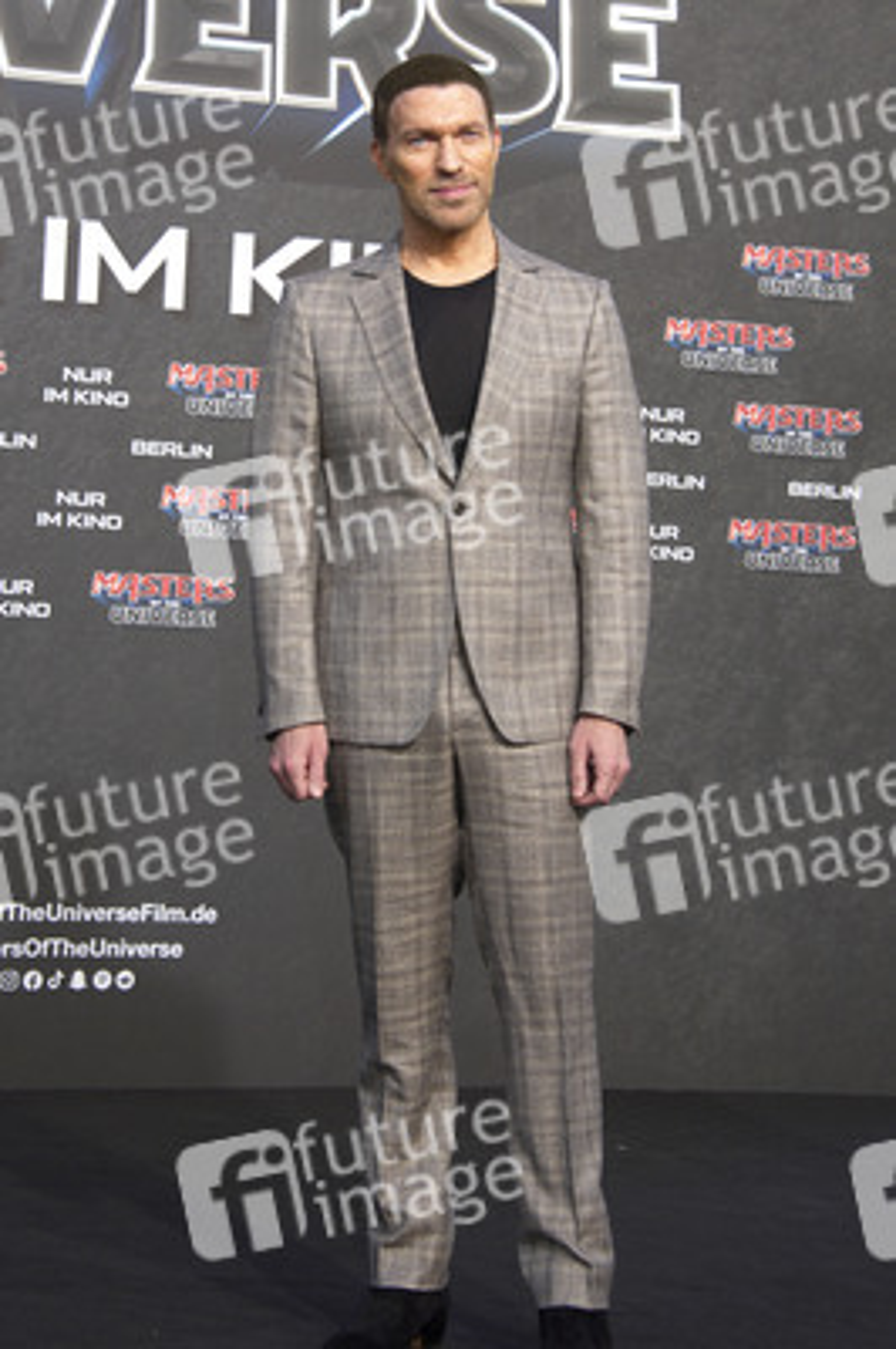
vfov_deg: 24.8
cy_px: 674
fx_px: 3066
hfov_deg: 16.6
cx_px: 448
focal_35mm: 82
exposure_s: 1/250
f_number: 6.3
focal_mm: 82
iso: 320
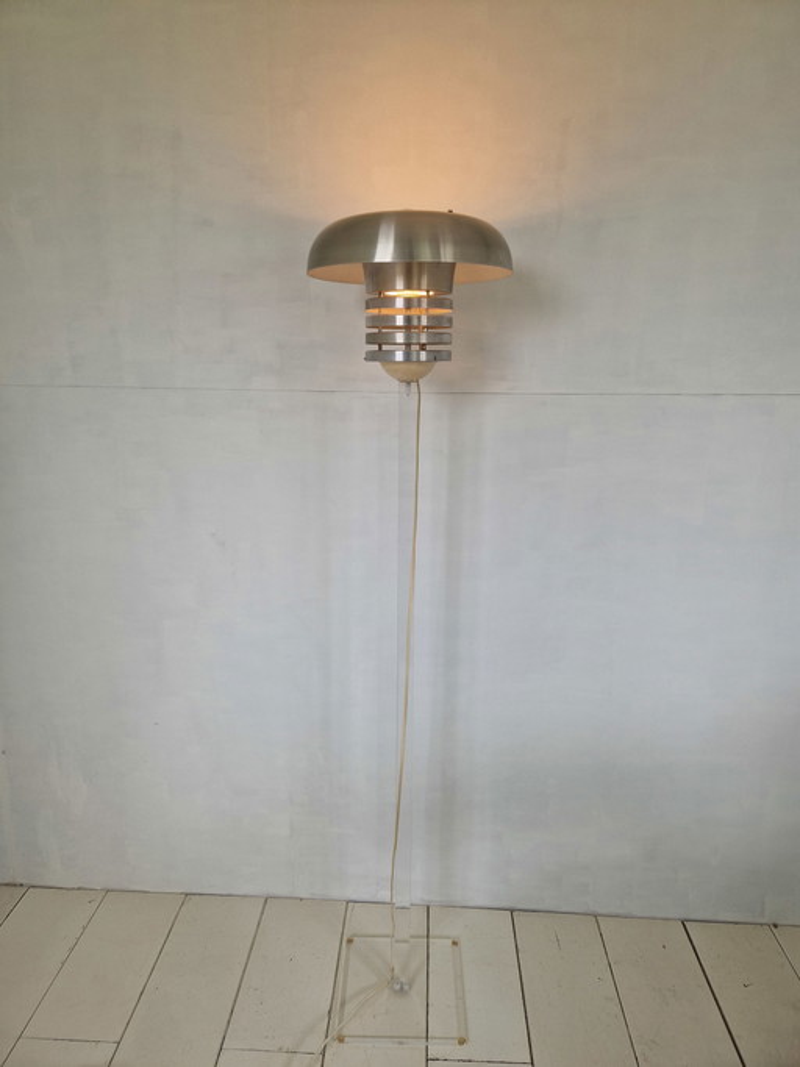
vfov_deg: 73.9
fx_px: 709
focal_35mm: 23
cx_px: 400
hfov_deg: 58.9
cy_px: 534
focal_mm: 5.4
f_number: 1.8
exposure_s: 1/134
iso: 50
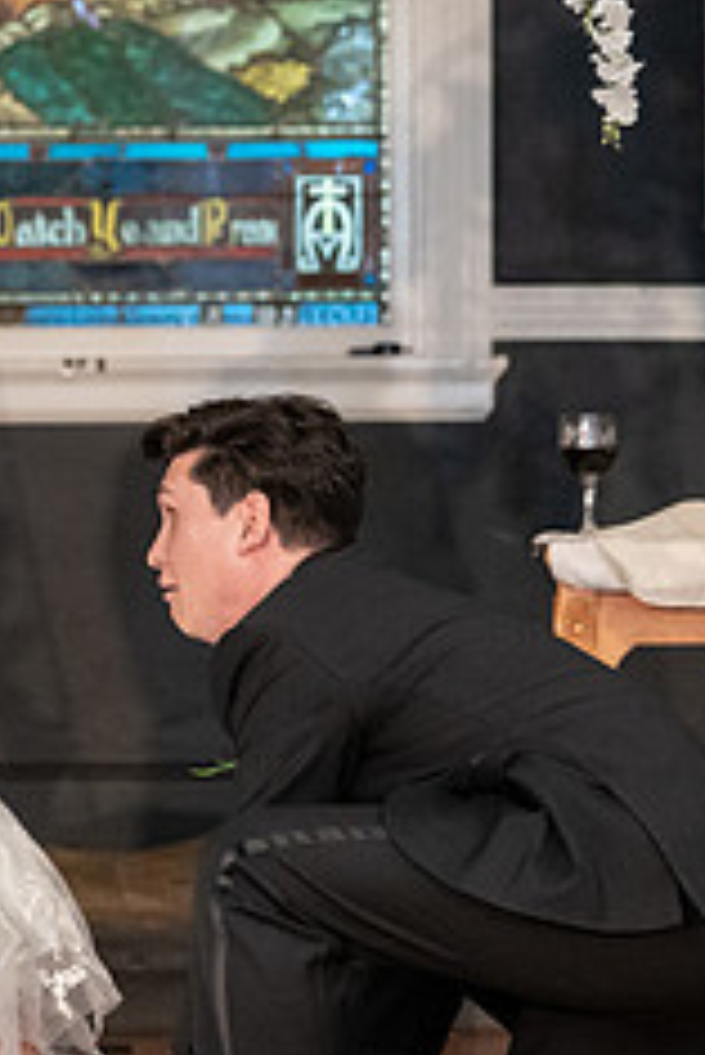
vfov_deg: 8.8
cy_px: 546
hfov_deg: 5.9
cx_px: 142
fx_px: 6863
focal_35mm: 234
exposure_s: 1/250
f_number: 4
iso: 8000
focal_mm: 93
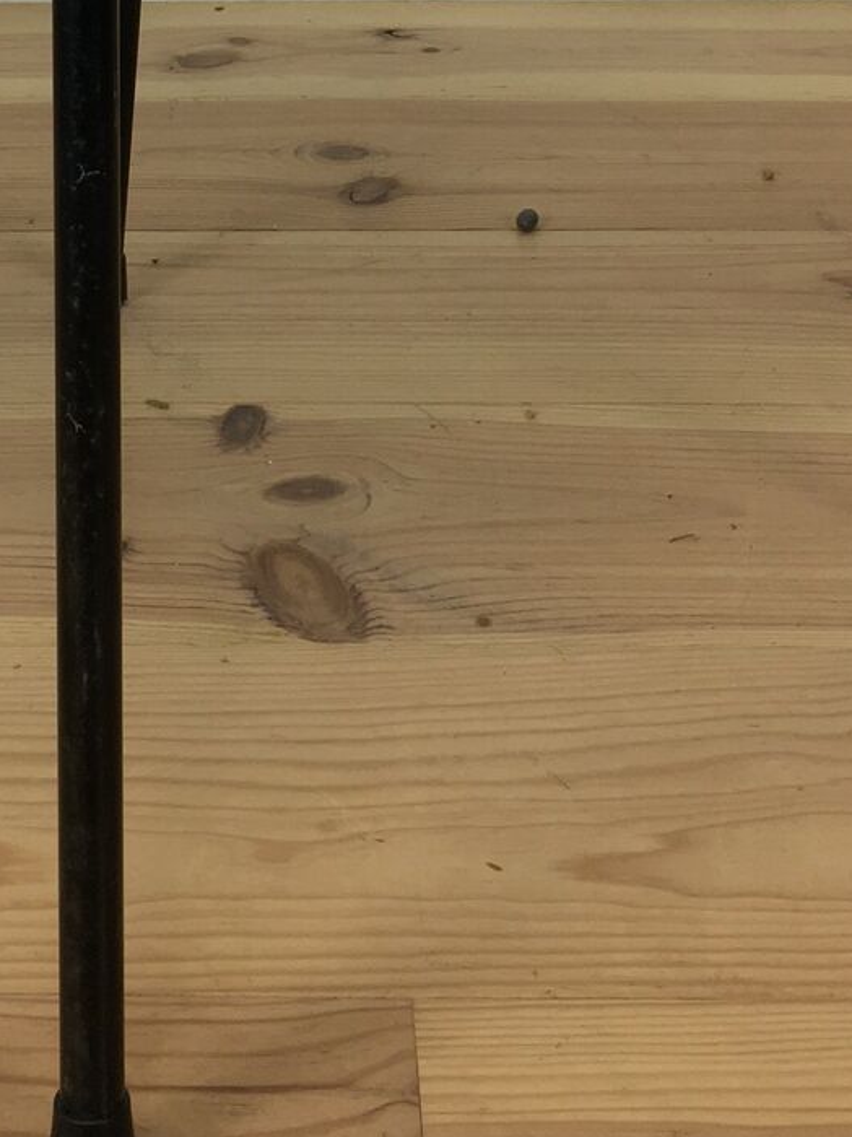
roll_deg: +1.0
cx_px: 164
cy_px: -303
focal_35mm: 83
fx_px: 2725
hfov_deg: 17.6
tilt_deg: -12.5
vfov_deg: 21.5
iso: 40
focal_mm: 4.15
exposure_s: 1/33
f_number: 2.2
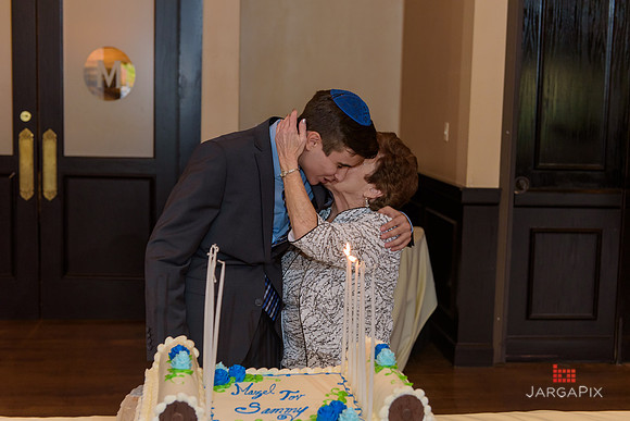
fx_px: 910
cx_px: 315
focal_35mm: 52
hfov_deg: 38.2
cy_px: 210
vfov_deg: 26.0
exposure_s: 1/125
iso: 1600
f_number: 3.2
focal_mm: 52
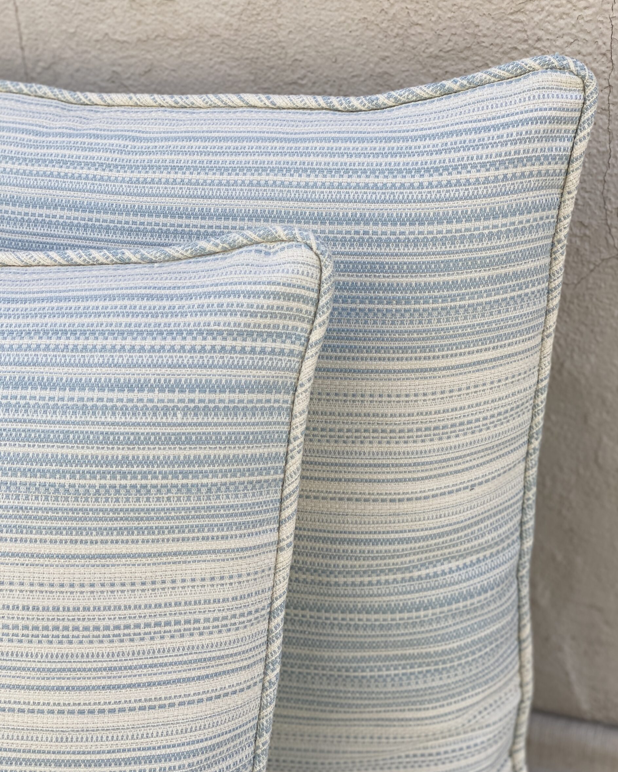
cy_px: 378
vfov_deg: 34.1
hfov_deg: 27.6
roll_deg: +4.7
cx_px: 309
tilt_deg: -29.4
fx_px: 1257
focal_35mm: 55
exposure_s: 1/585
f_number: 2
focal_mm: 6
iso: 20
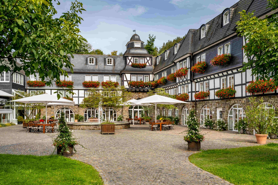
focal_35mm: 34
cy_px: 92
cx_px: 139
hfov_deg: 56.5
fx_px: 259
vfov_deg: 39.4
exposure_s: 1/125
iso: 200
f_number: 13
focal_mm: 33.5
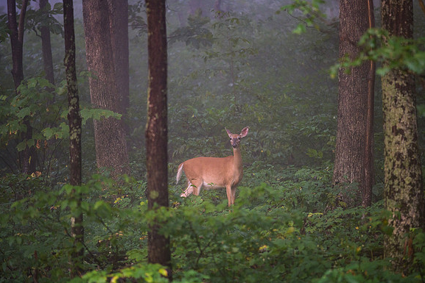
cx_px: 219
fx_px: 2456
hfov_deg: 9.9
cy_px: 146
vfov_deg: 6.6
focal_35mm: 208
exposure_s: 1/80
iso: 800
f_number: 4
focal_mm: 200
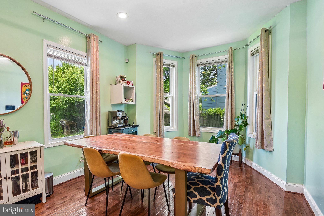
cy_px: 108
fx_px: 144
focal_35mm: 16
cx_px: 162
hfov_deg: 96.7
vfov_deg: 73.7
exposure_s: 1/30
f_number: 8
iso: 400
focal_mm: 16
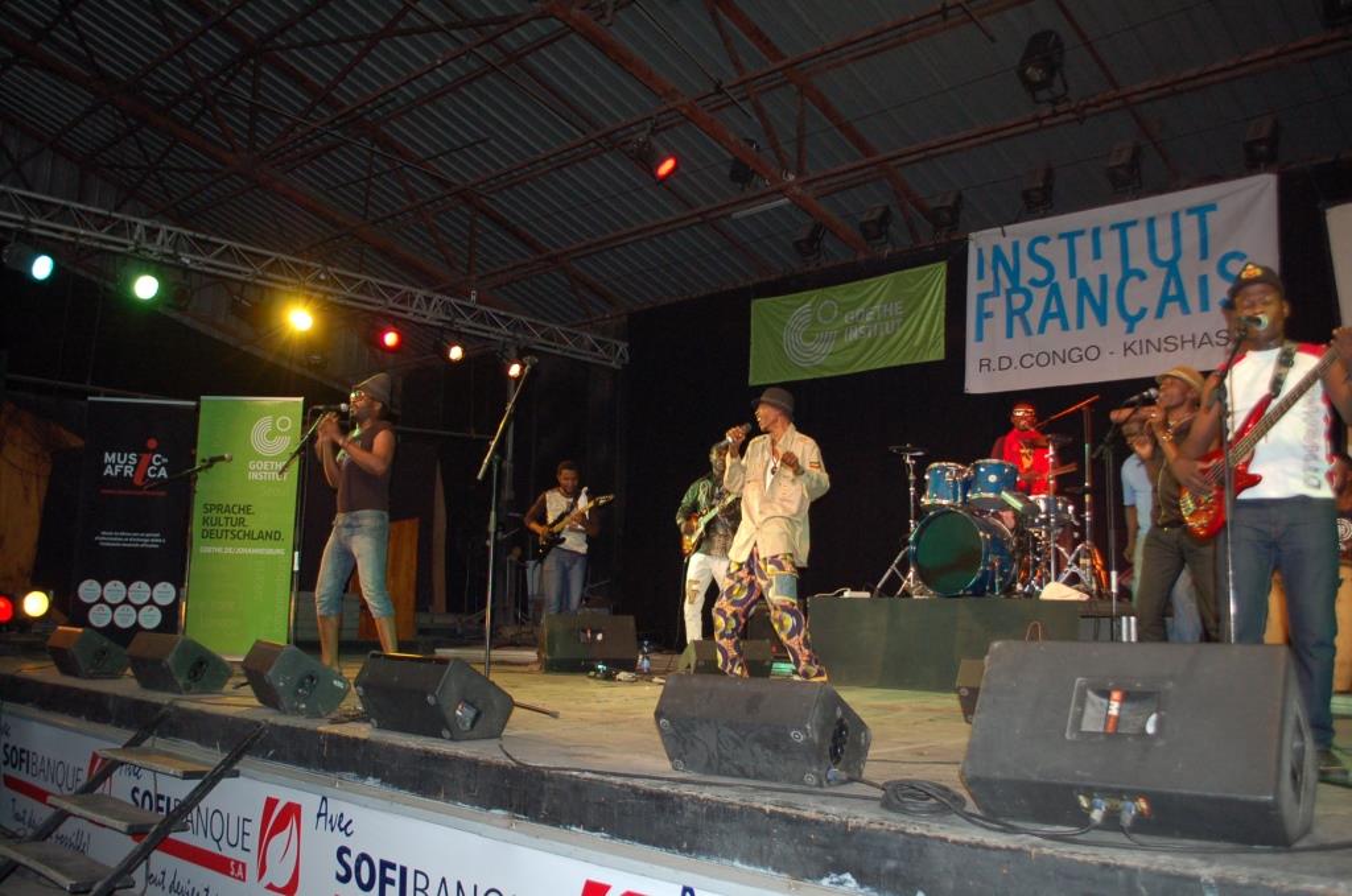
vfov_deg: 39.8
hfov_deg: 57.3
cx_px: 676
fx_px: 1237
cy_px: 448
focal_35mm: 33
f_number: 4
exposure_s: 1/60
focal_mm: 22
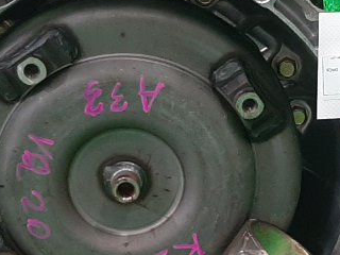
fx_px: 1149
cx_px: 219
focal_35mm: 117
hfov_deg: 16.8
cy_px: 184
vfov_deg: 12.6
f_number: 1.7
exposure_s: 1/50
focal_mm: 3.93
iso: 155
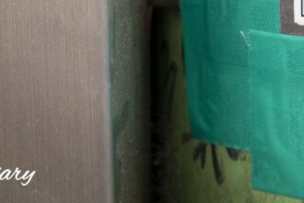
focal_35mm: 174
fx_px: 1469
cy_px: -115
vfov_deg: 7.7
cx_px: 363
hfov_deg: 11.6
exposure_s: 1/160
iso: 2000
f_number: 5.6
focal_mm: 55
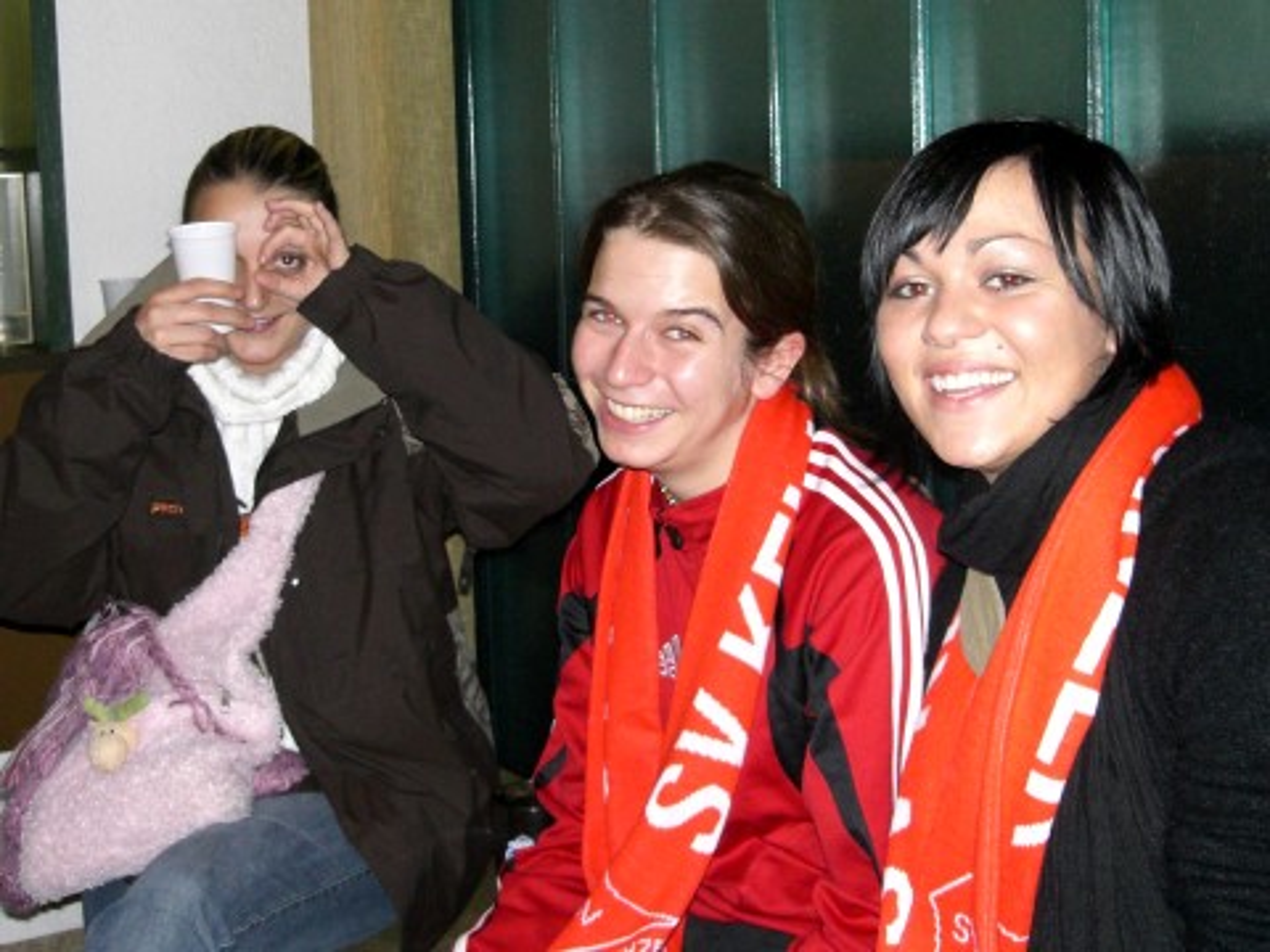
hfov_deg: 49.0
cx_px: 635
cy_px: 476
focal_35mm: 38
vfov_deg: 37.7
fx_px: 1394
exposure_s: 1/60
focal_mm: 6.3
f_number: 3.1
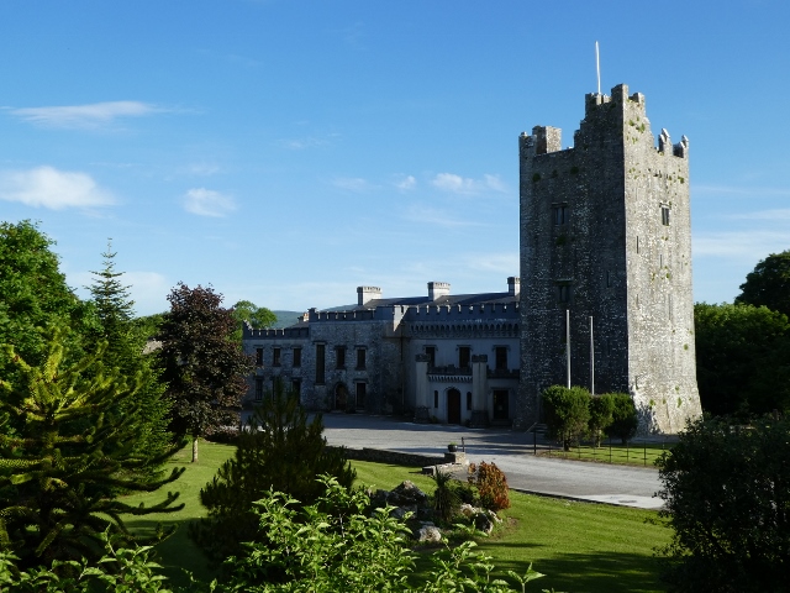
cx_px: 395
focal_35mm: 35
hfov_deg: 52.6
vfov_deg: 40.7
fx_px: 799
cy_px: 296
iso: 80
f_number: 3.7
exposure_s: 1/500
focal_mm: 6.3
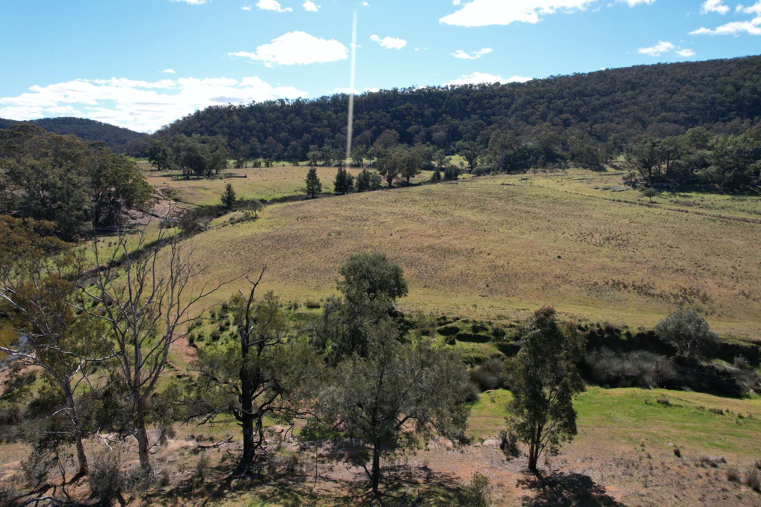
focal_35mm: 22
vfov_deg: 57.2
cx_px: 380
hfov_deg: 78.6
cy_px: 254
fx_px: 465
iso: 110
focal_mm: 8.38
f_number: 2.8
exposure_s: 1/1500
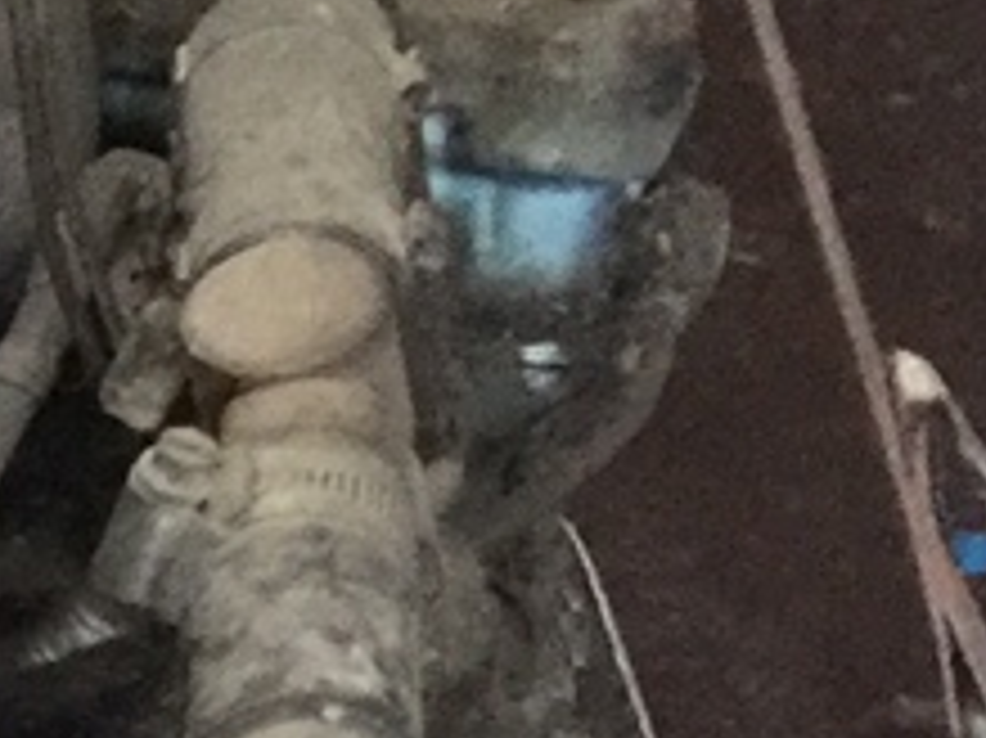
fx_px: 6149
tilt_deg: -53.8
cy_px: 1170
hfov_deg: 7.9
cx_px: -1931
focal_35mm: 216
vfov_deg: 6.8
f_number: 2.2
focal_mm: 4.15
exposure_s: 1/8
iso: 200
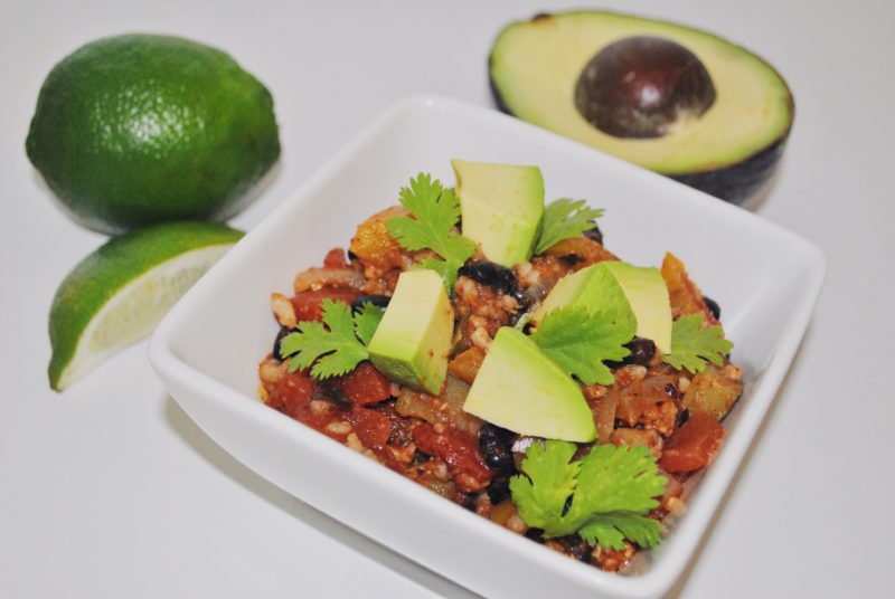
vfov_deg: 25.8
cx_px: 448
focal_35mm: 52
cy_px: 300
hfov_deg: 37.8
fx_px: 1307
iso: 200
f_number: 5
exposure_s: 1/60
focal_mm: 35
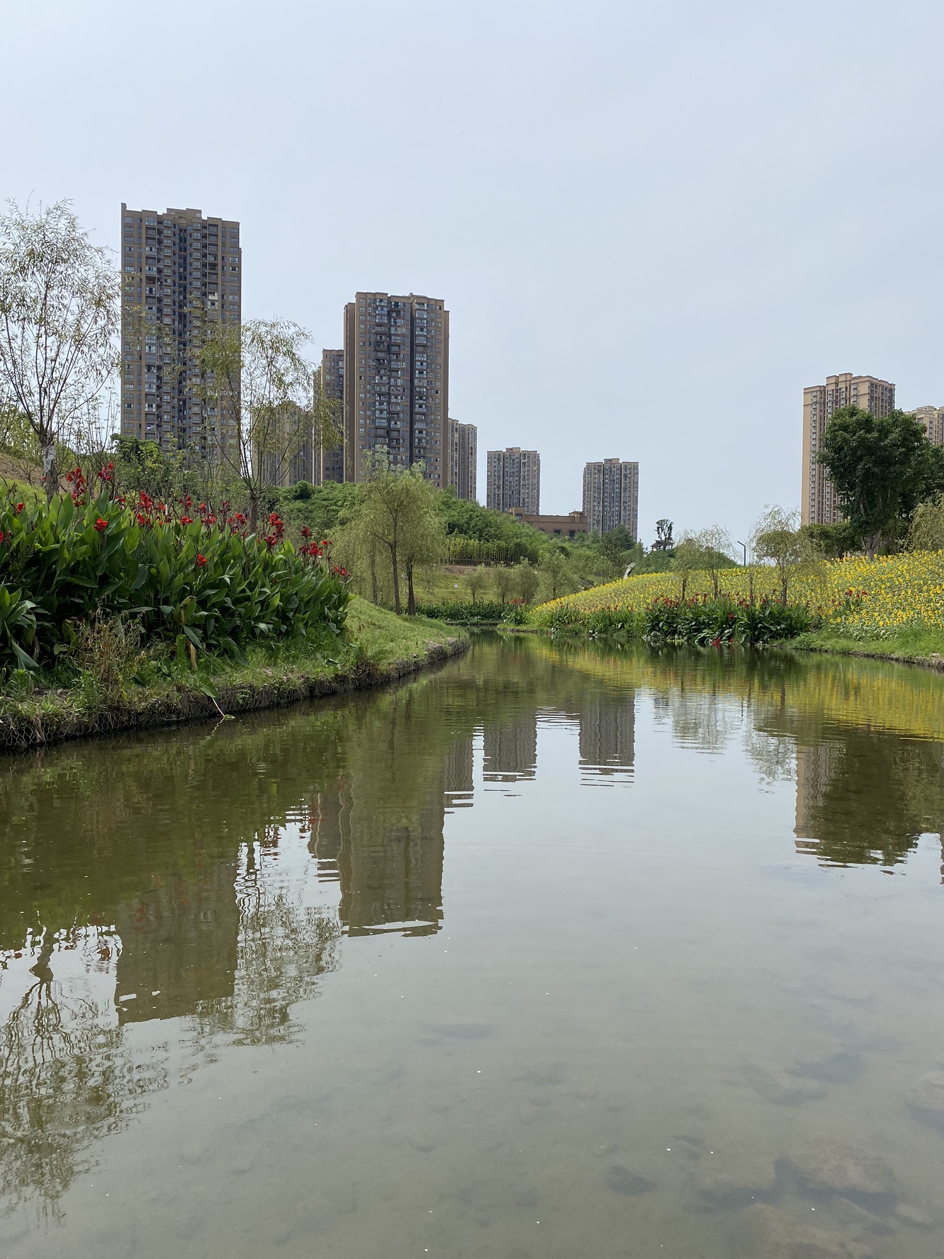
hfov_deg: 53.1
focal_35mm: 26
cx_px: 472
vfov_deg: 67.3
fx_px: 945
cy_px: 630
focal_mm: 4.25
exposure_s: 1/5495
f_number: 1.8
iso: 32
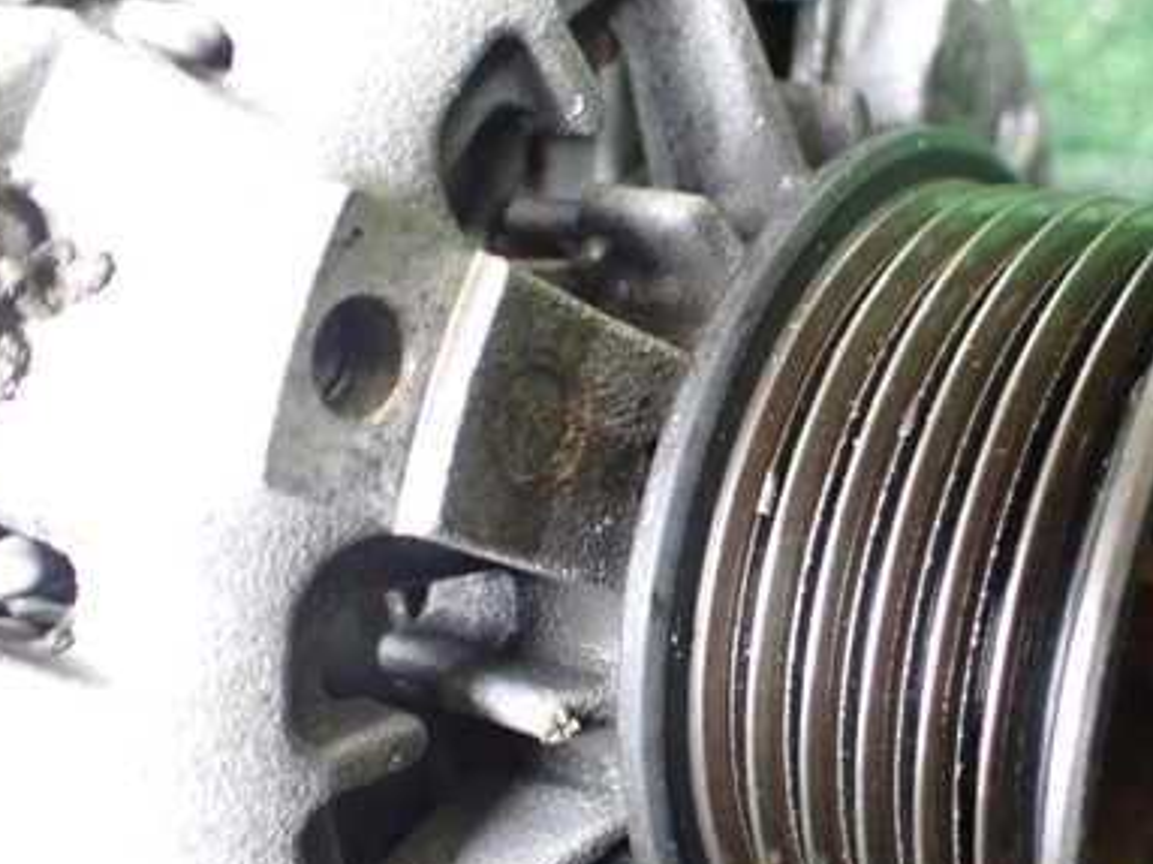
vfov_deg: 30.6
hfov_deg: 39.4
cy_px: 572
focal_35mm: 47
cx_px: 858
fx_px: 1565
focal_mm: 5.4
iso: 800
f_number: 2.3
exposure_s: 1/40
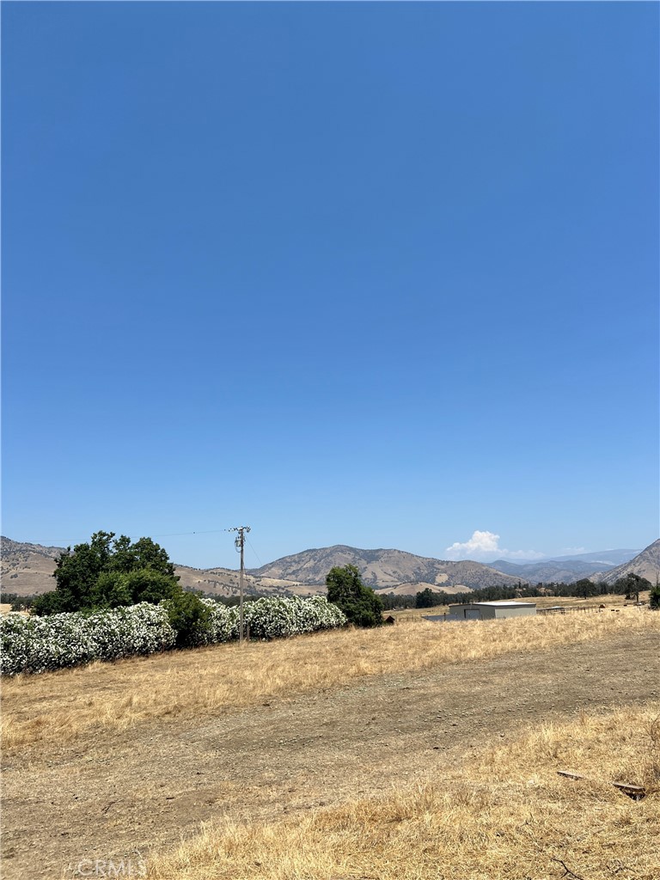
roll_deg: +0.3
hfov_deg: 53.1
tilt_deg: +14.1
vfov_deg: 67.3
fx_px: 661
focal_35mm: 26
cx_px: 330
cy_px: 440
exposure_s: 1/6211
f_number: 1.5
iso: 50
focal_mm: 5.7
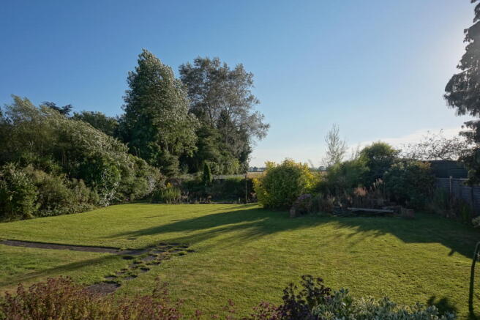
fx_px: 320
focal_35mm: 24
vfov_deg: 53.1
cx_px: 240
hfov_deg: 73.8
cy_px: 160
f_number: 11
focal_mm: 16
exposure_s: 1/200
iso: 160
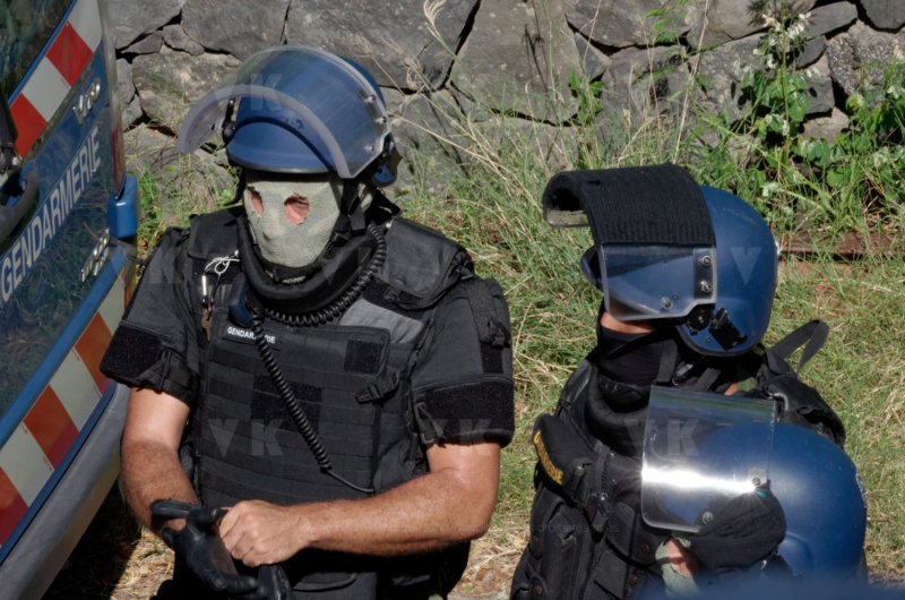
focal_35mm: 300
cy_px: 300
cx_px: 452
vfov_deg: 4.6
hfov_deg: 6.9
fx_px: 7527
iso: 800
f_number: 22
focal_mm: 200
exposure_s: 1/250
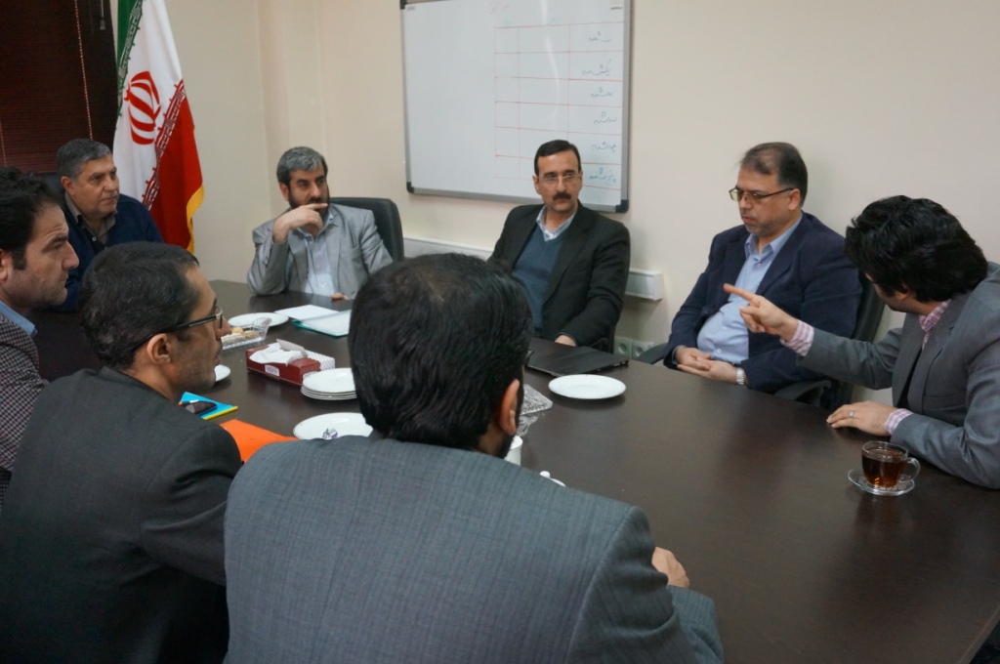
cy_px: 332
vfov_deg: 39.9
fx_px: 915
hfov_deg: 57.3
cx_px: 500
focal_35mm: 33
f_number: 4
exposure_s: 1/80
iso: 3200
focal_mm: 22
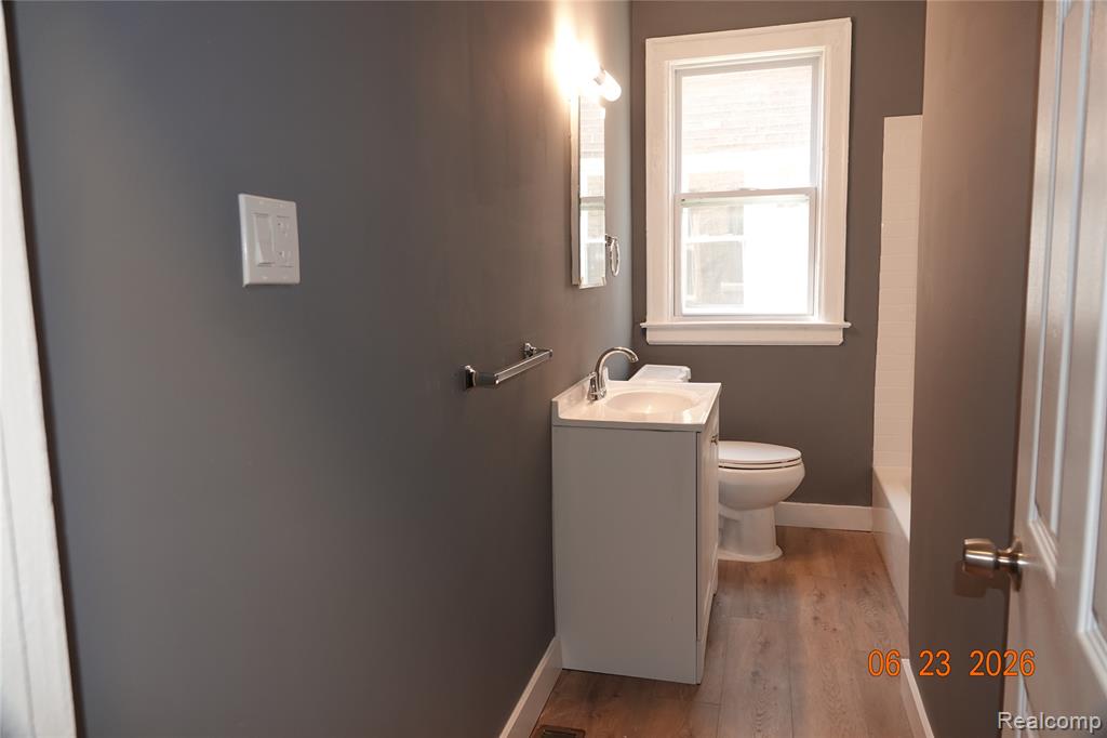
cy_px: 369
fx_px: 738
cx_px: 554
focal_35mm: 24
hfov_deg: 73.8
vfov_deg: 53.1
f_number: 2.4
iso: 200
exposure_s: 1/30
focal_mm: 8.8
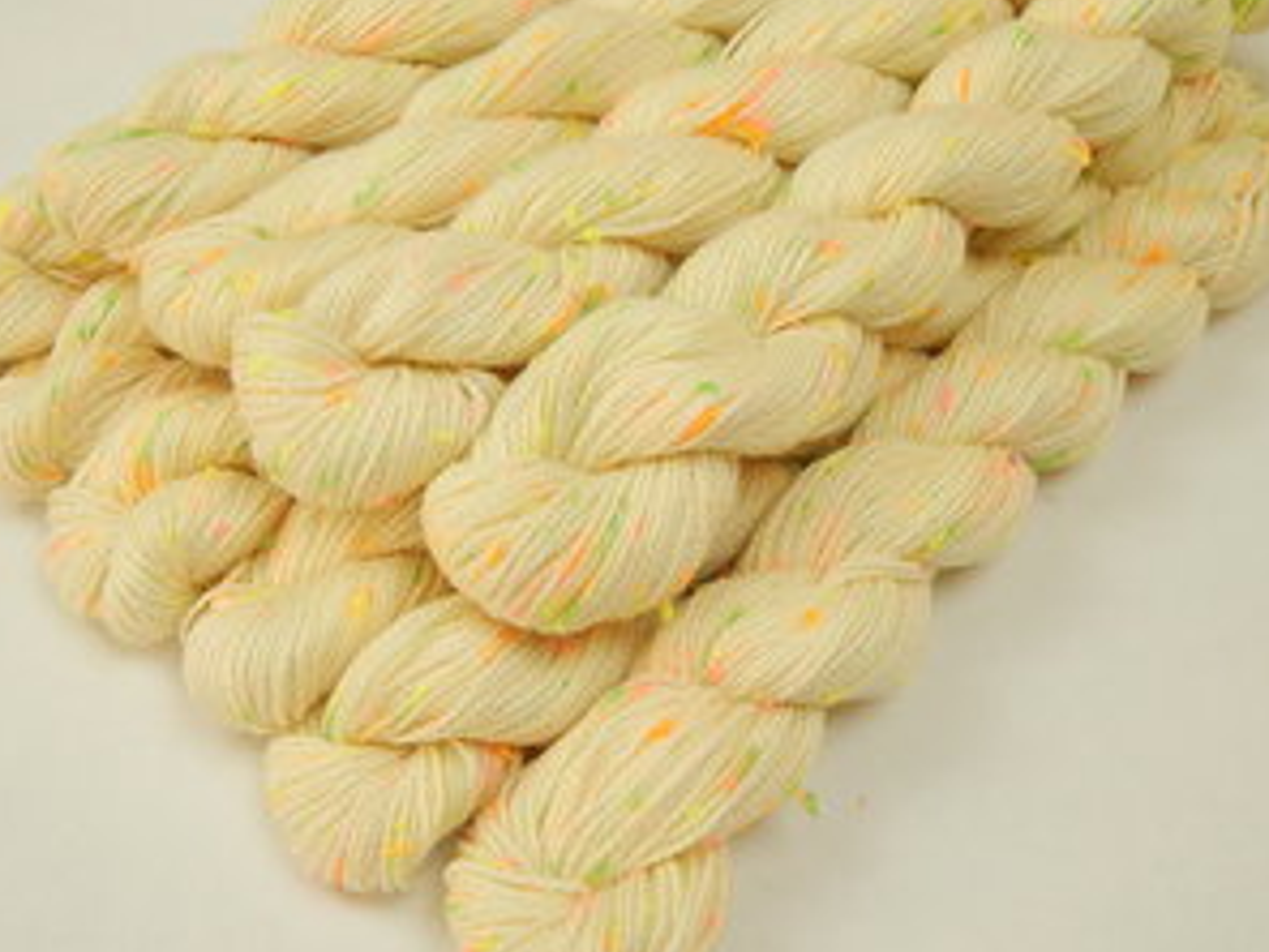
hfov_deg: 41.9
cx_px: 527
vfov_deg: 32.2
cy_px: 495
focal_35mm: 45
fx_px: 1650
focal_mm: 6.8
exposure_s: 1/30
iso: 125
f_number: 3.4
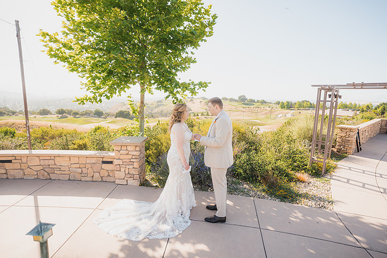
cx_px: 194
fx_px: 194
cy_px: 129
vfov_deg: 67.4
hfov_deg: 90.0
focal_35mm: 18
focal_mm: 18
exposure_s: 1/640
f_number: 2.8
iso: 125
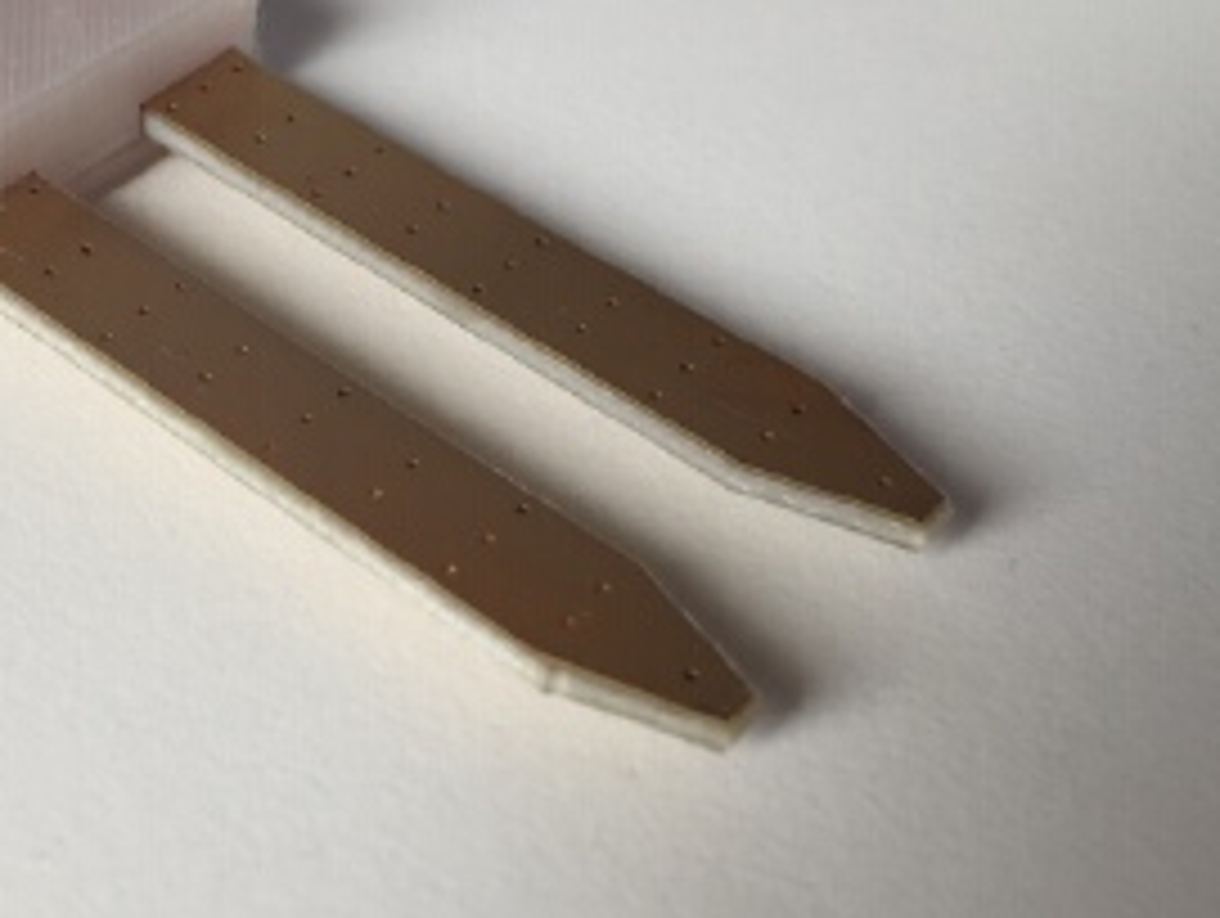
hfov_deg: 32.0
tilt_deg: -42.8
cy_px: 342
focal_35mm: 57
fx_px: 2012
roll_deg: -1.0
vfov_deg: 25.6
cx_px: 110
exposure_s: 1/50
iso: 32
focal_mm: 4.15
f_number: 2.2
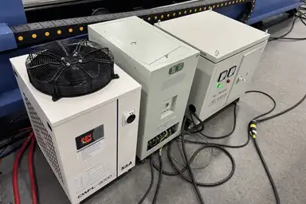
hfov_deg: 69.4
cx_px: 155
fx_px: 221
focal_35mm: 26
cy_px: 87
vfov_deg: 49.4
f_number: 1.8
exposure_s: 1/87
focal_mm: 6.8
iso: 200
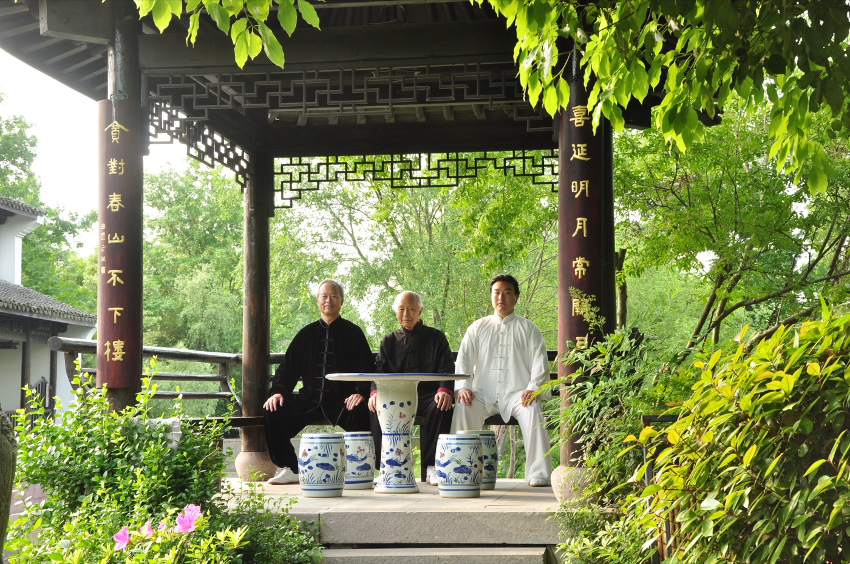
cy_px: 282
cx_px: 425
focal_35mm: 60
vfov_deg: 22.6
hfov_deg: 33.4
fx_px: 1415
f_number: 10
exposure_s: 1/40
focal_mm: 40
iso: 400
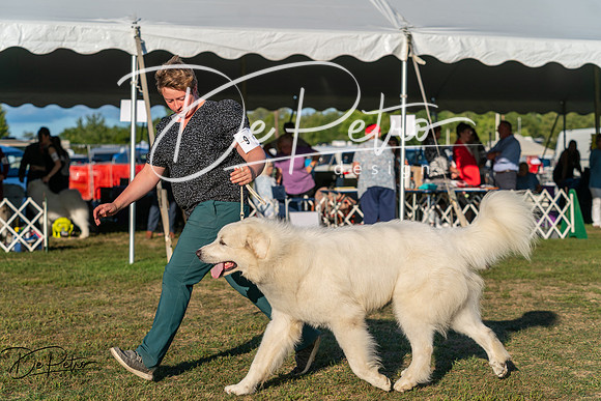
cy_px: 200
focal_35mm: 77
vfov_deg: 17.7
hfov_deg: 26.3
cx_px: 300
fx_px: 1286
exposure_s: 1/1250
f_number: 4.5
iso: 100
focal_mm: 77
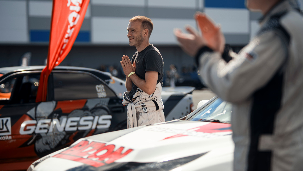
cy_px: 86
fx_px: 715
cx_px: 152
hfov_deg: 23.9
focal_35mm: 89
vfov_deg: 13.6
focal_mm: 85
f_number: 1.8
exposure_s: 1/320
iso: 100
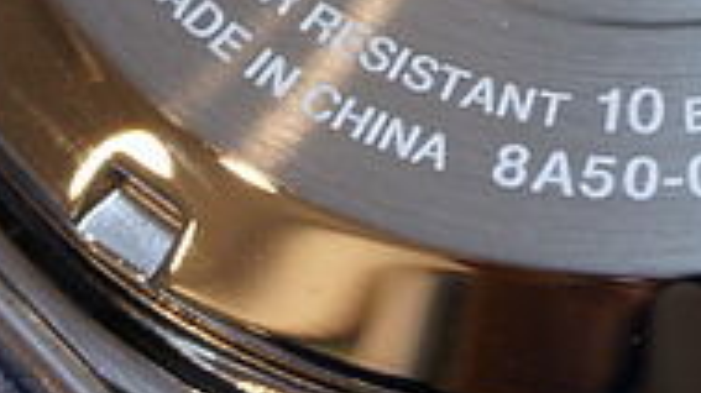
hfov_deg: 5.5
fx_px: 7244
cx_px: 738
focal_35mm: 390
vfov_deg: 3.1
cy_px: -111
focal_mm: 90
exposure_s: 2
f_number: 8
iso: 100
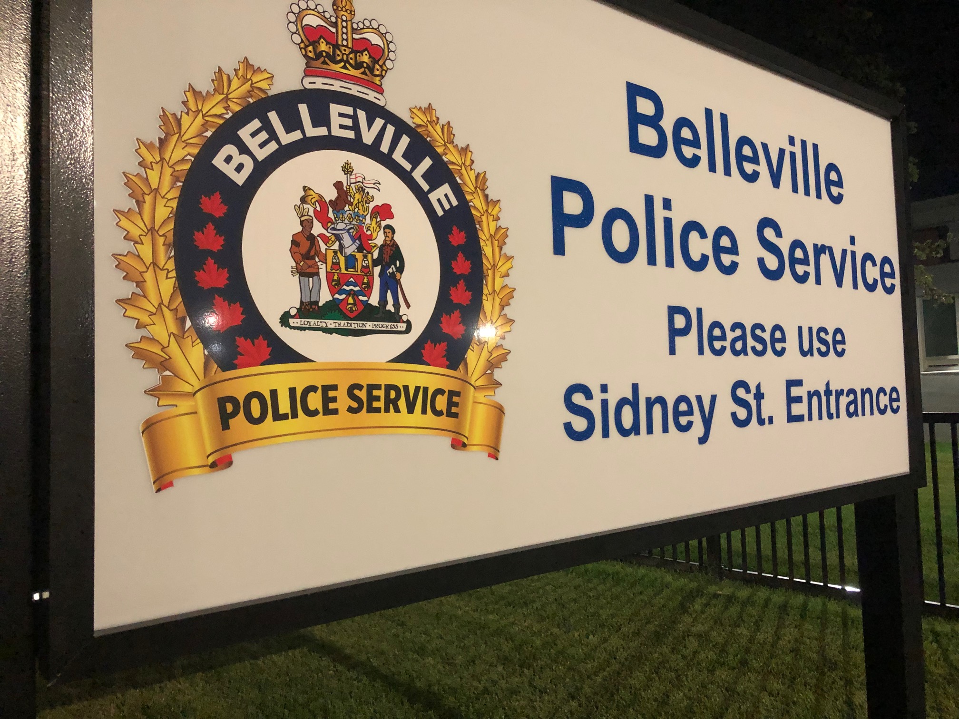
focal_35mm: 28
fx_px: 776
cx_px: 480
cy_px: 360
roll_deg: +1.7
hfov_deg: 63.4
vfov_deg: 49.7
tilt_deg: +3.0
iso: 100
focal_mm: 3.99
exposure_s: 1/4
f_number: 1.8
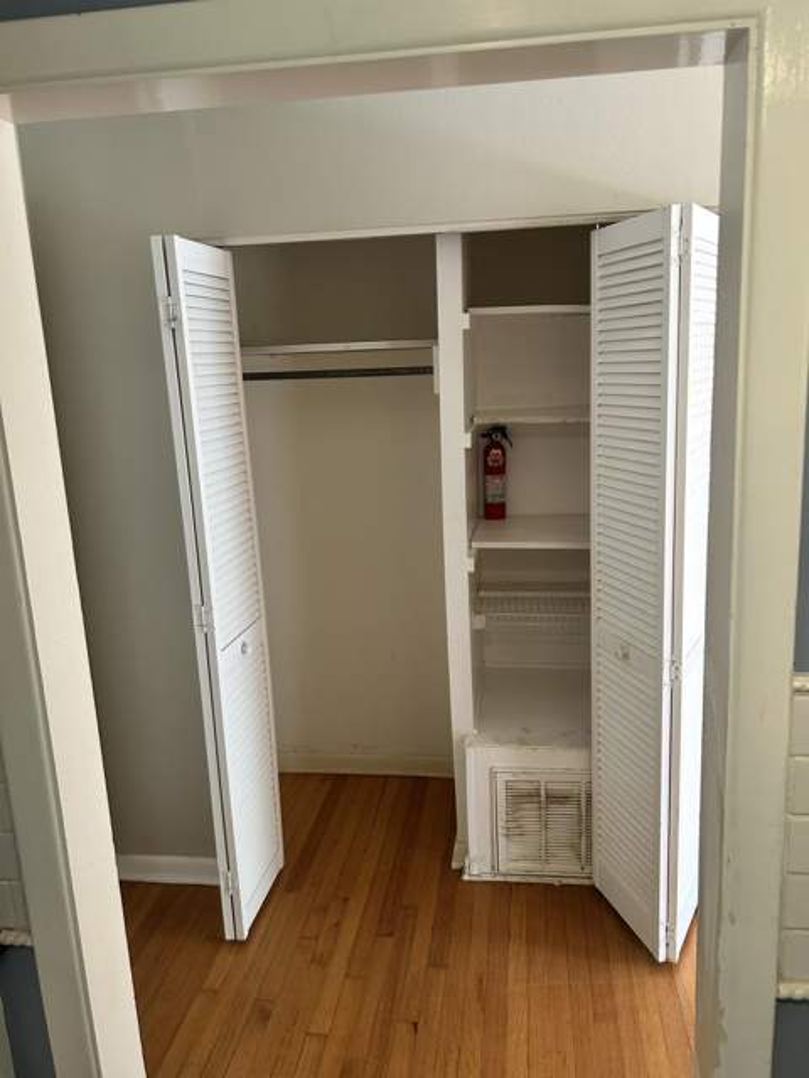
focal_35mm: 26
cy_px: 539
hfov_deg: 53.1
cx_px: 404
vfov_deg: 67.3
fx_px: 810
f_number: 1.5
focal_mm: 5.7
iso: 160
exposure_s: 1/60
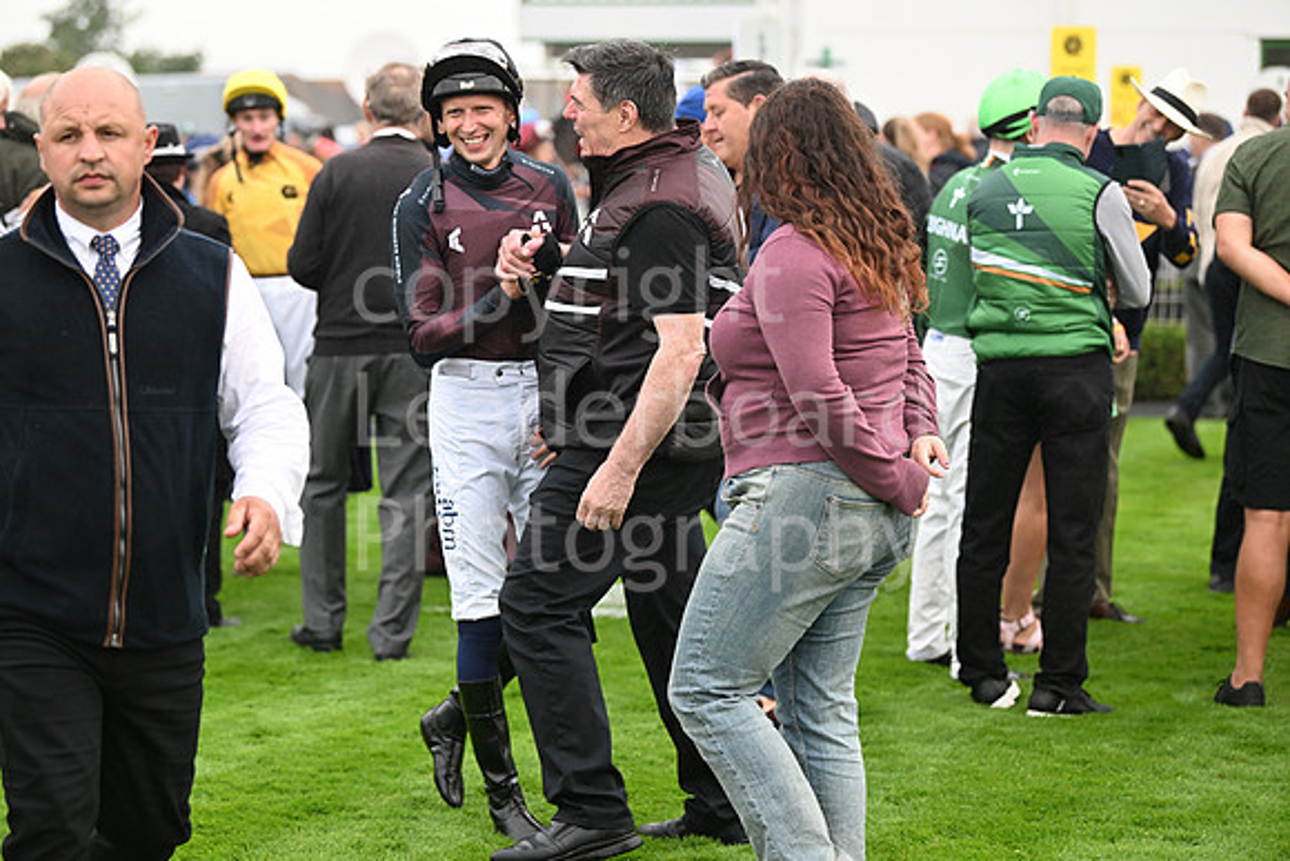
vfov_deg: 13.4
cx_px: 645
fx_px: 3656
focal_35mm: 102
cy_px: 430
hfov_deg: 20.0
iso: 1000
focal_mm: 102
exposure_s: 1/640
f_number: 3.5
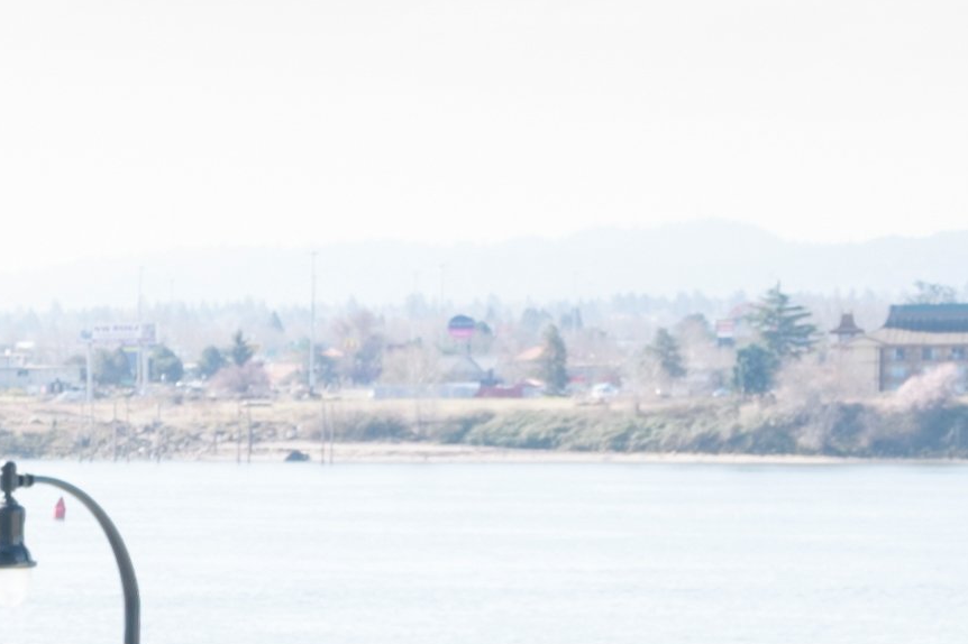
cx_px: -2394
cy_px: 208
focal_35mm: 167
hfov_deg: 8.8
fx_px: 4488
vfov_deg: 8.2
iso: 160
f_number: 8
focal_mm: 24
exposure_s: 1/100
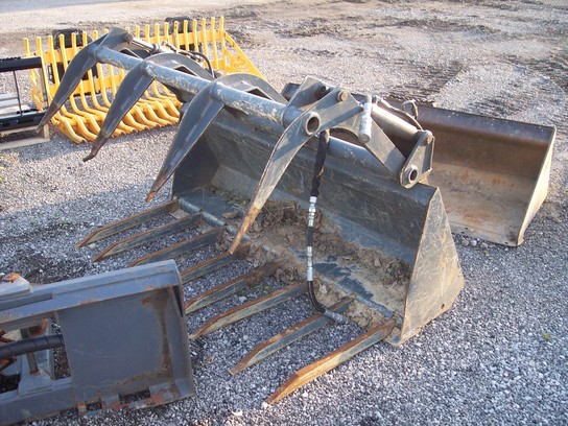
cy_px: 213
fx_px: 640
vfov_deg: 36.8
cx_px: 284
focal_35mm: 39
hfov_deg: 47.9
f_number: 3.4
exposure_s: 1/90
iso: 100
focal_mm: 8
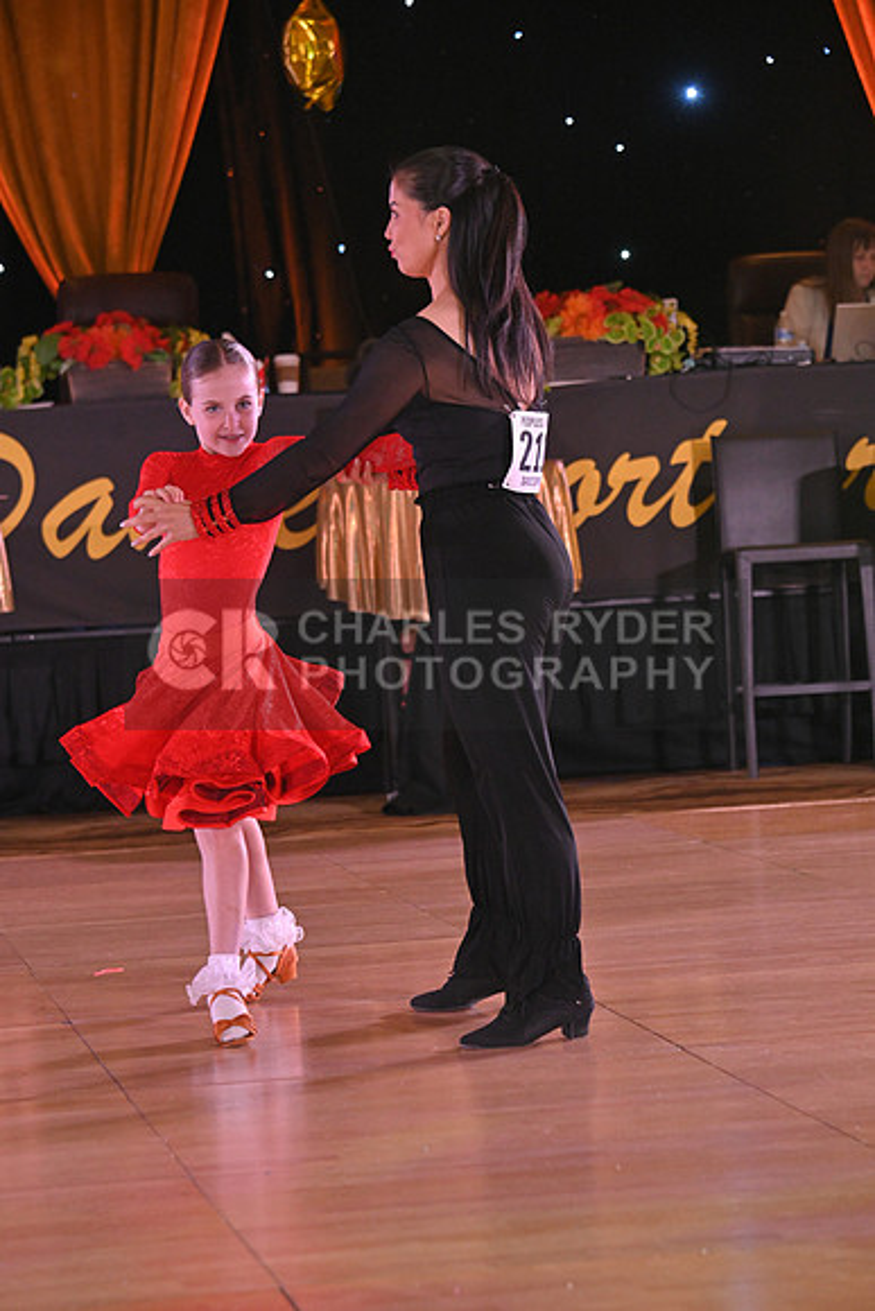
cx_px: 438
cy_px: 656
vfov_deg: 17.1
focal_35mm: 120
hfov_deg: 11.4
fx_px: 4372
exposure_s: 1/320
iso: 3200
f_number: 6.3
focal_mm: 120
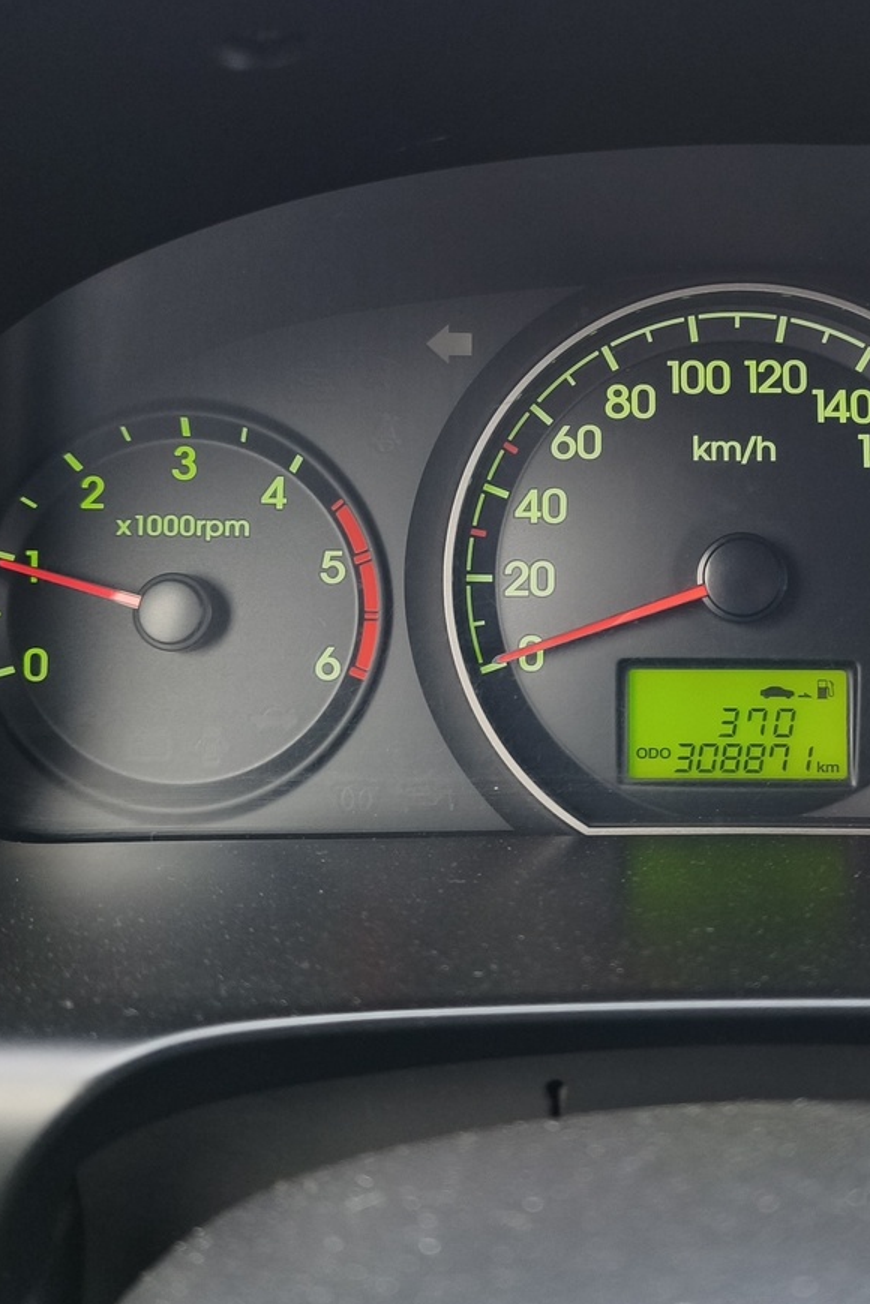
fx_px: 1595
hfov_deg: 30.1
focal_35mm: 44
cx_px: 640
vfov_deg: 44.4
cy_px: 559
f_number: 1.62
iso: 250
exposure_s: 1/99.9
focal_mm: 6.45
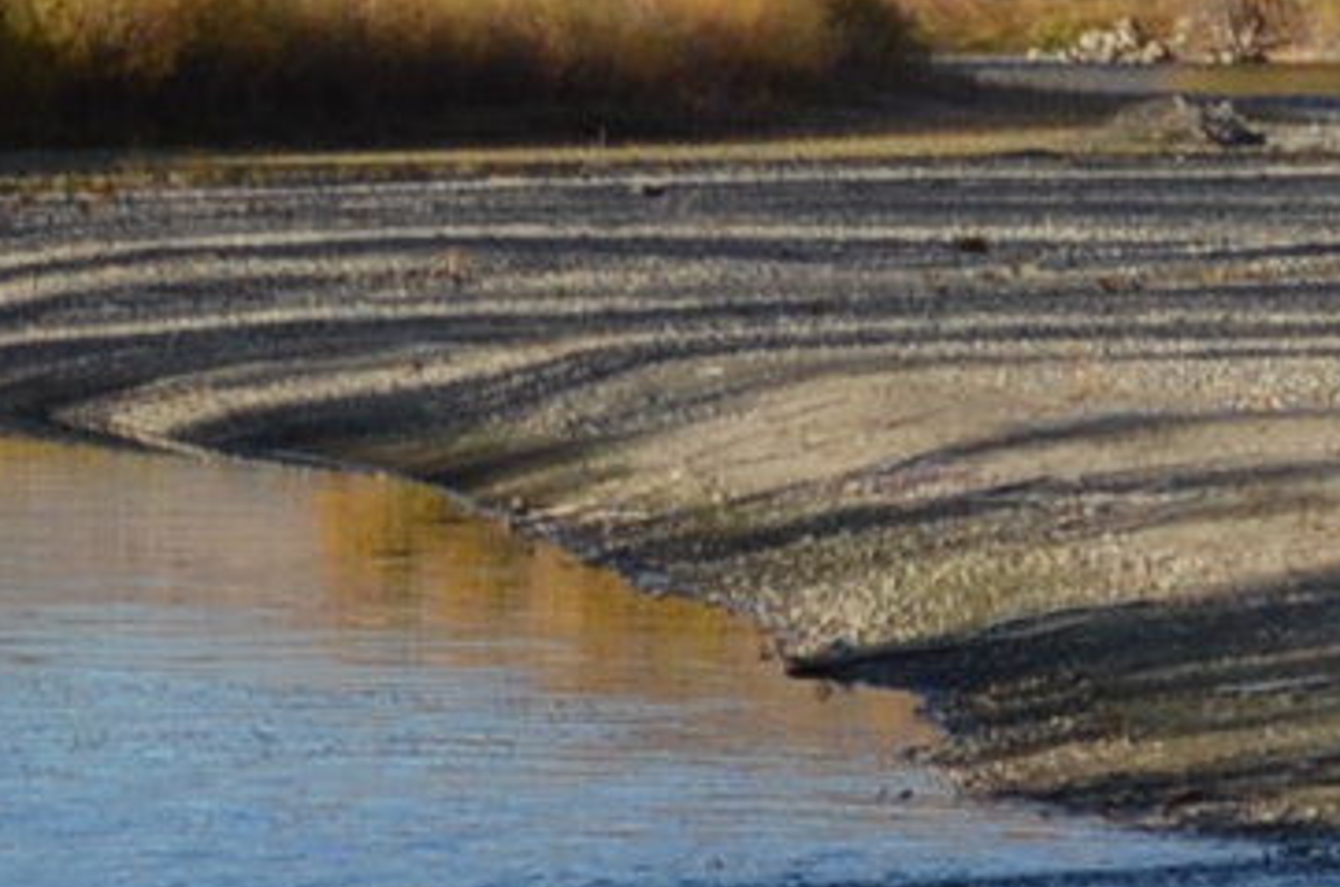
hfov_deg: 5.3
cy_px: 1002
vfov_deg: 3.5
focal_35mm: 389
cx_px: 1262
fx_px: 14448
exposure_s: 1/250
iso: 160
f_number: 8
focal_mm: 38
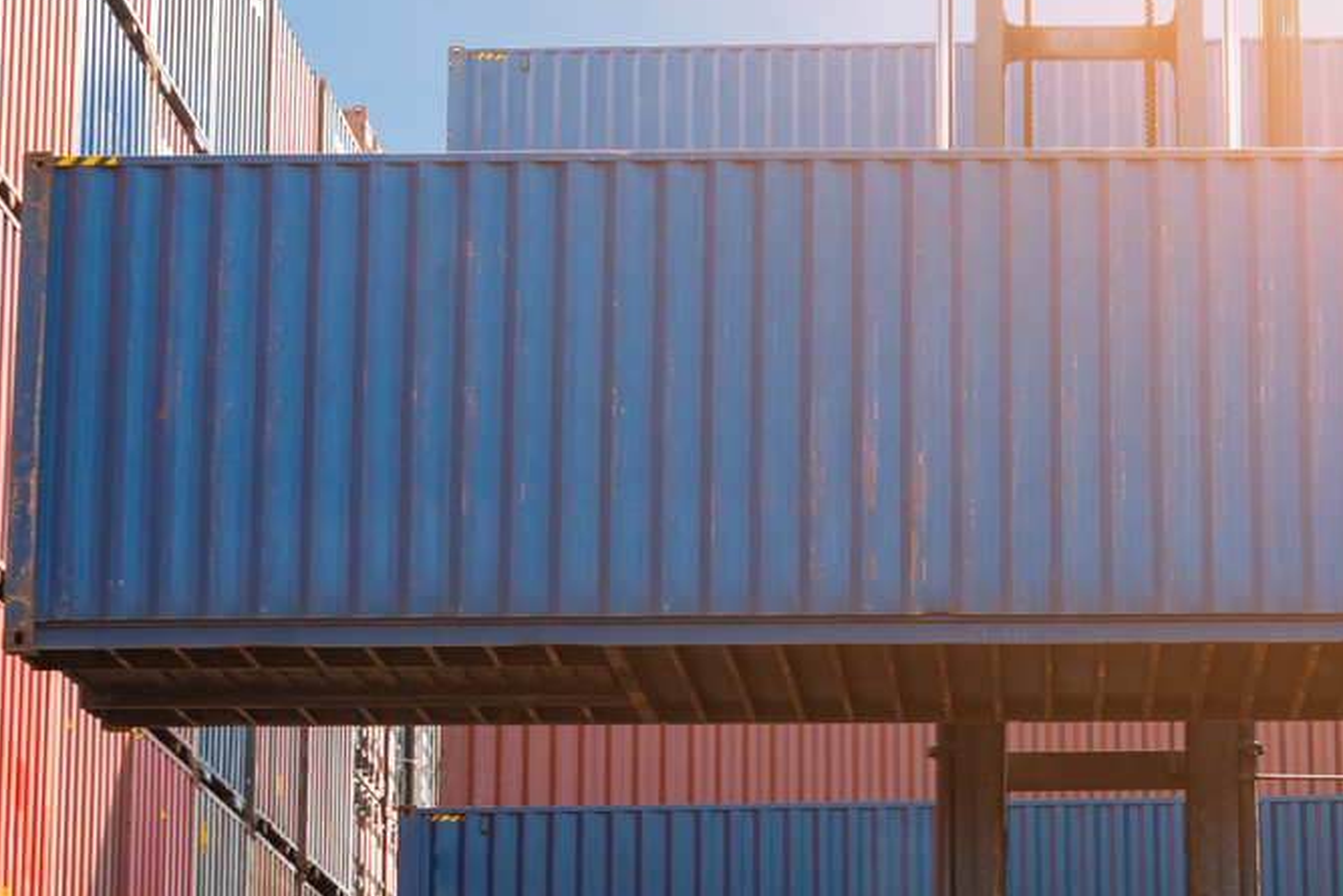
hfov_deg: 19.3
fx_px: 3918
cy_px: 796
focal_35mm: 105
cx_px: 1061
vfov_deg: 12.9
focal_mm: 35
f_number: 4
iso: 100
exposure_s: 1/250
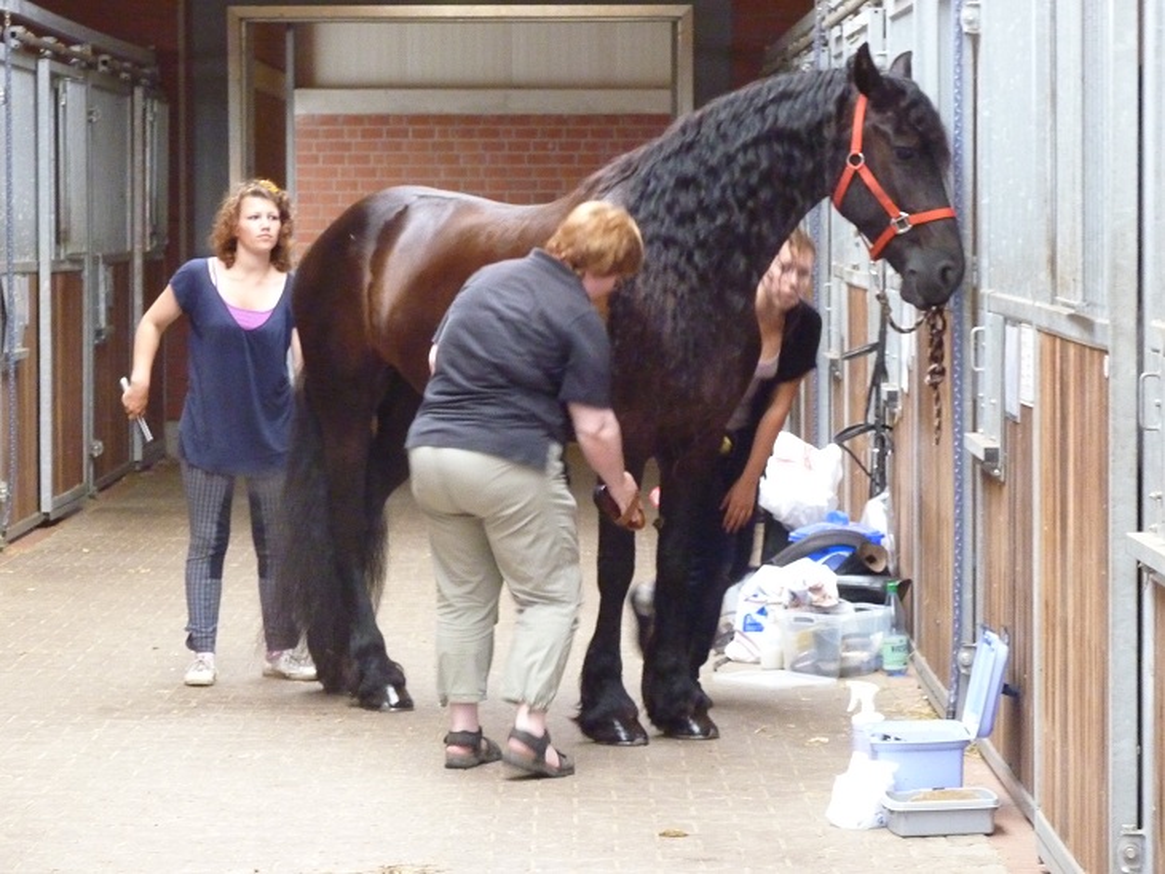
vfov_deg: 12.5
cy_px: 437
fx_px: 4006
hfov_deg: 16.5
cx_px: 582
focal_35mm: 119
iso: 800
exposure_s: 1/40
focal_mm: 19.5
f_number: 4.4
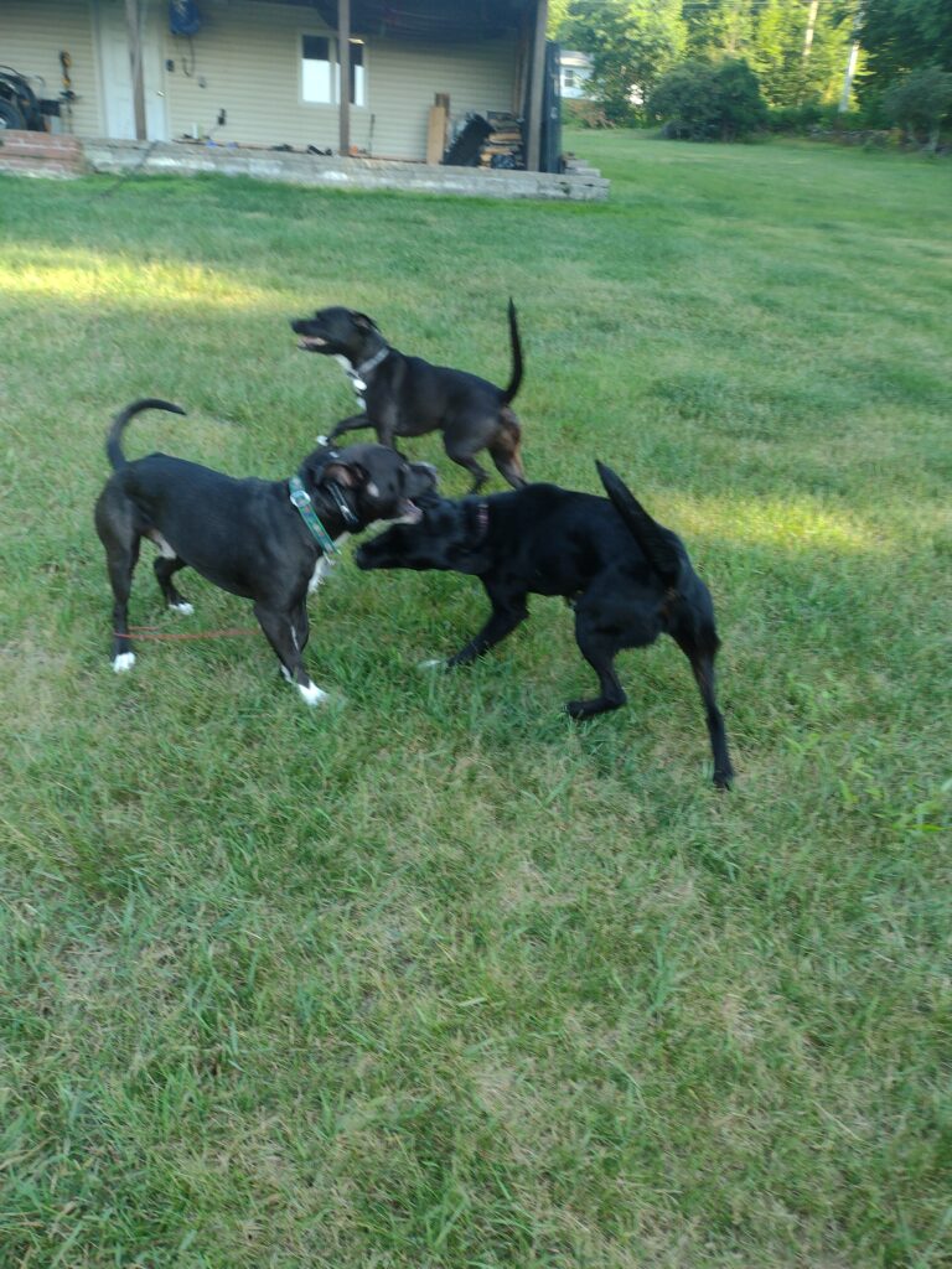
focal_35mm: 27
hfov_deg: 51.4
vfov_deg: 65.3
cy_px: 634
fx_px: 990
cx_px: 476
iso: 100
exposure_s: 1/154
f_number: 1.7
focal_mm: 4.71
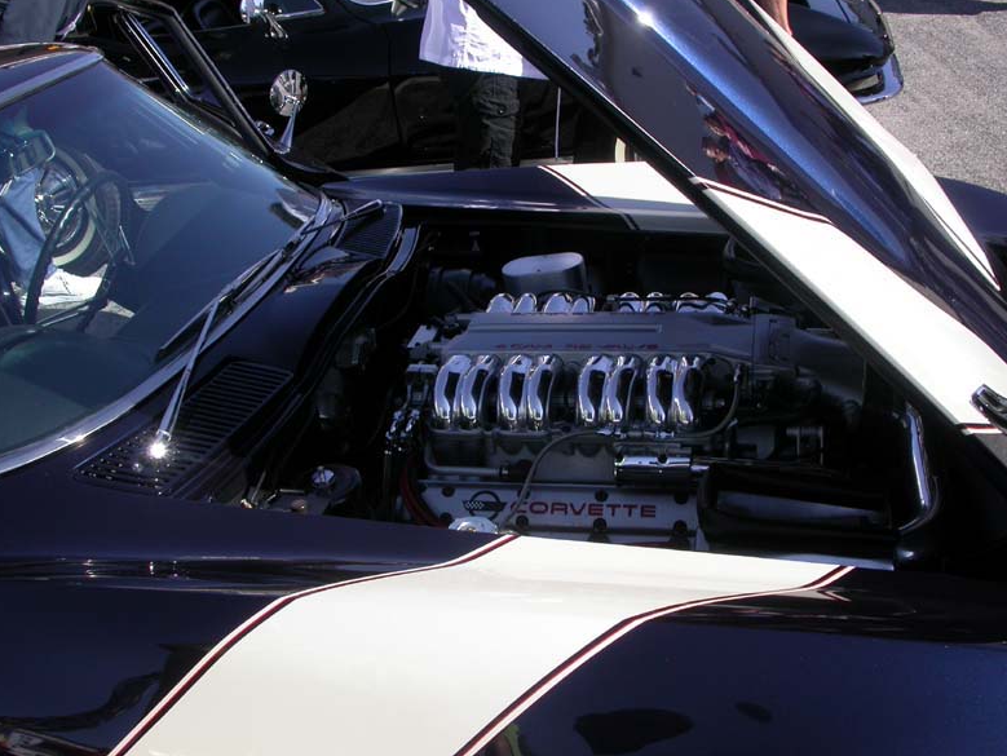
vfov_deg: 36.8
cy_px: 380
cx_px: 511
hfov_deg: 47.8
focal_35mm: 39
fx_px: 1135
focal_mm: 7.85
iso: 100
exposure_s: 1/299
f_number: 6.7
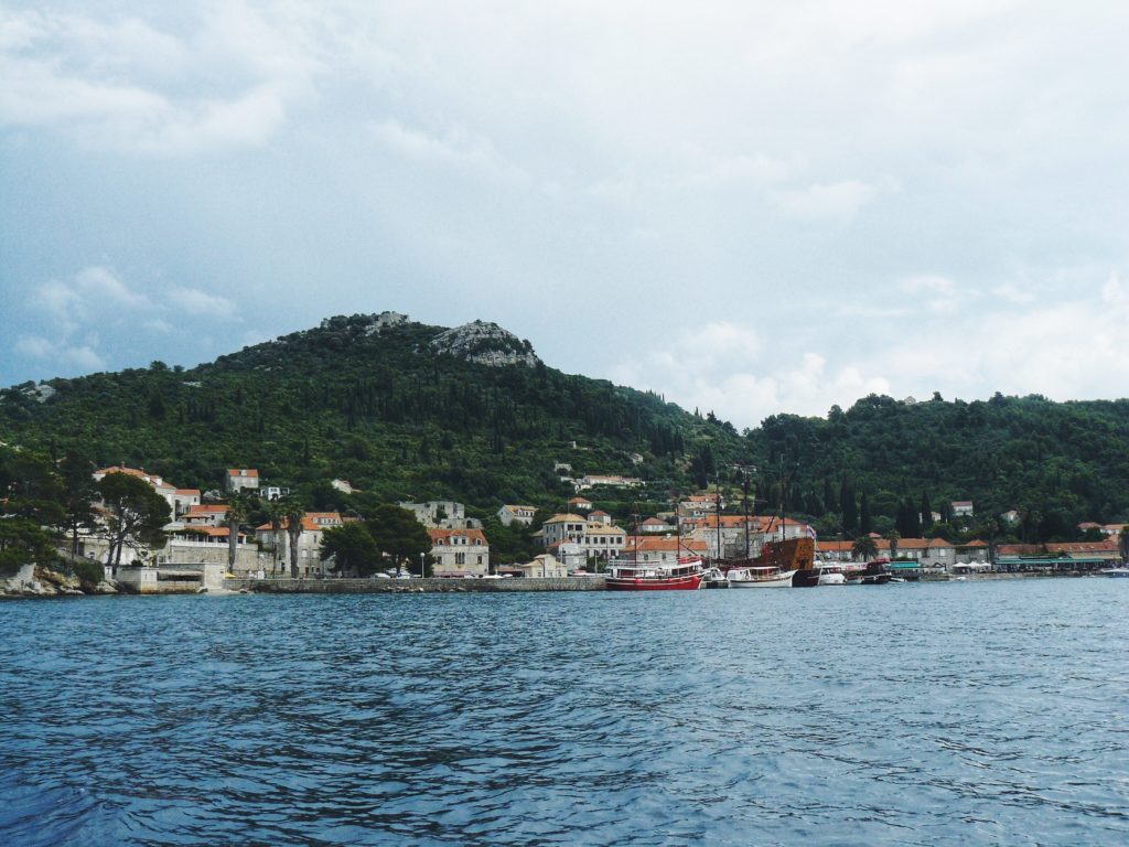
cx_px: 564
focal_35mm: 36
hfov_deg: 51.4
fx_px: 1174
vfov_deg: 39.7
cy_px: 424
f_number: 5.6
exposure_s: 1/400
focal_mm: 6
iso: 100
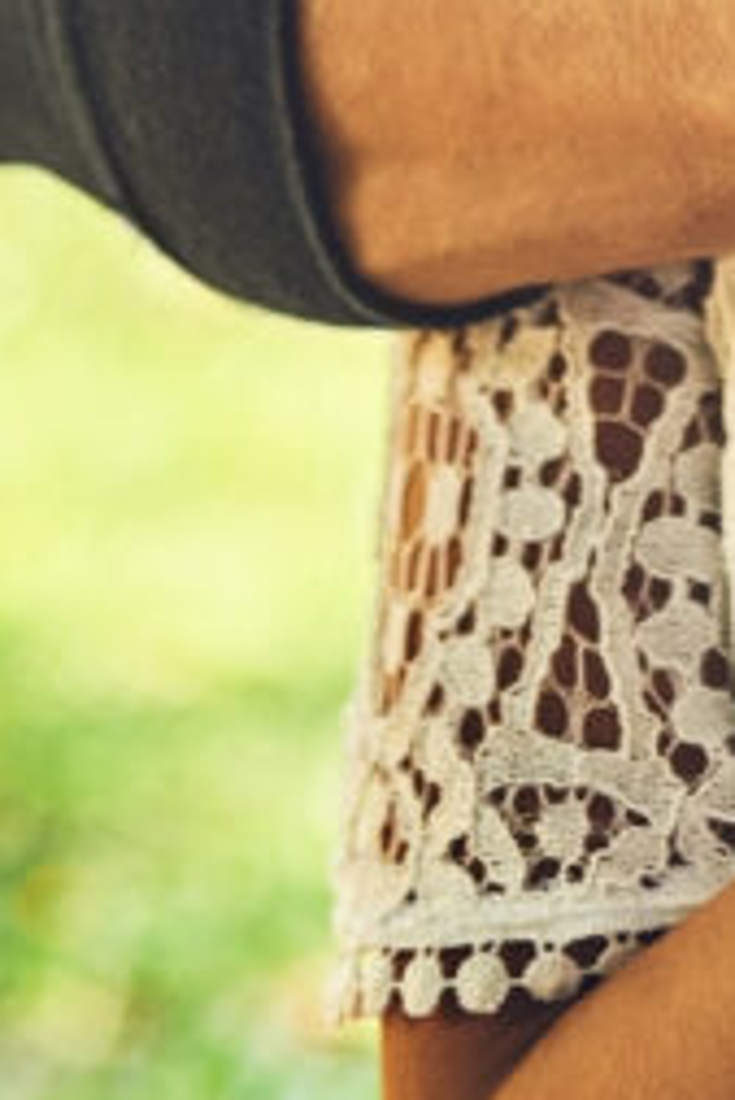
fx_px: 4862
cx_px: 1348
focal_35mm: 159
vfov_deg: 11.6
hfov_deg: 8.3
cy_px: -1085
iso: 200
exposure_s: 1/500
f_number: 2
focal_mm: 35
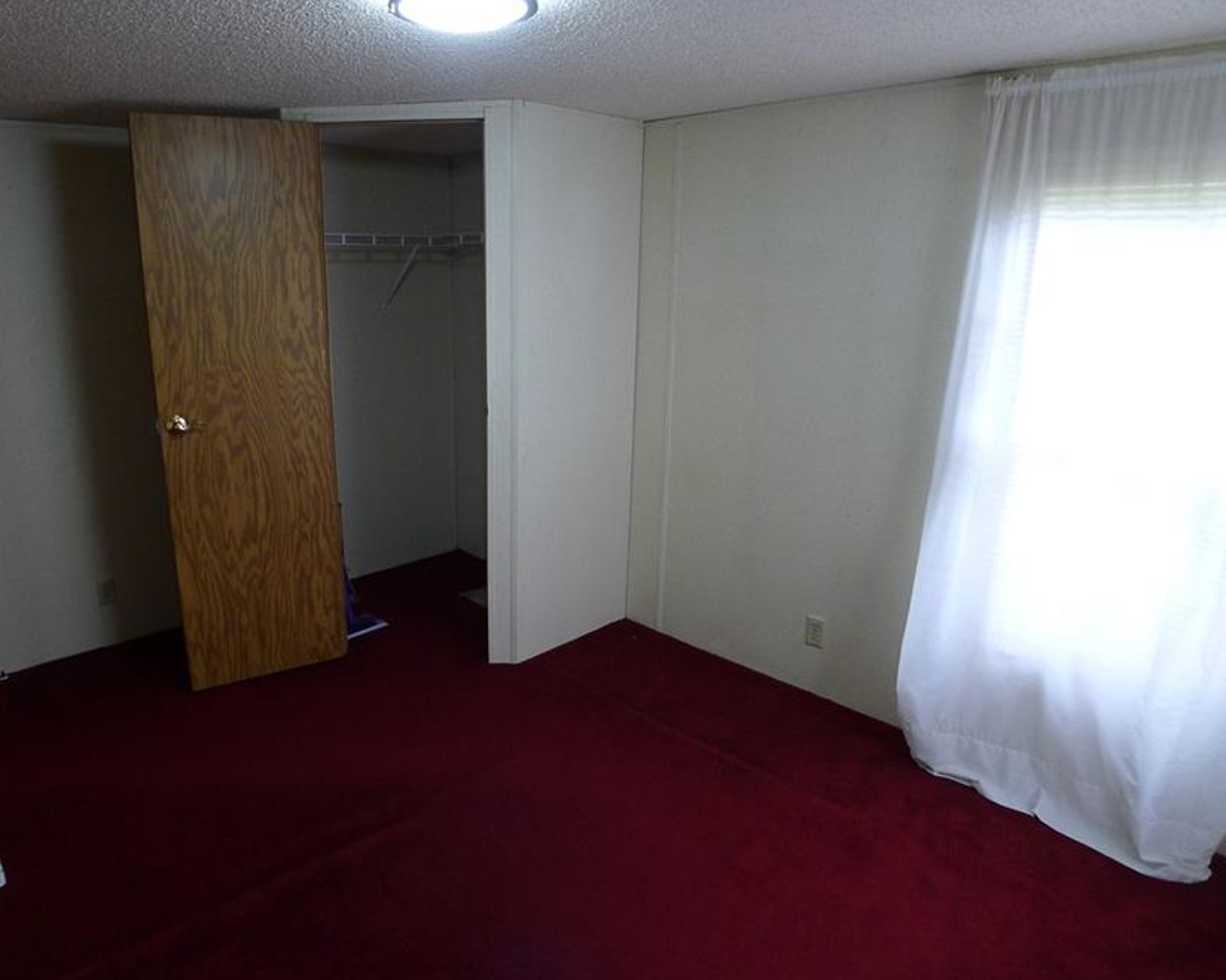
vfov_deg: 51.5
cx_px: 506
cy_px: 494
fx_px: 1016
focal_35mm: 28
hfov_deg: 61.8
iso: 250
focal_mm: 5.1
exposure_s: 1/60
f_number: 2
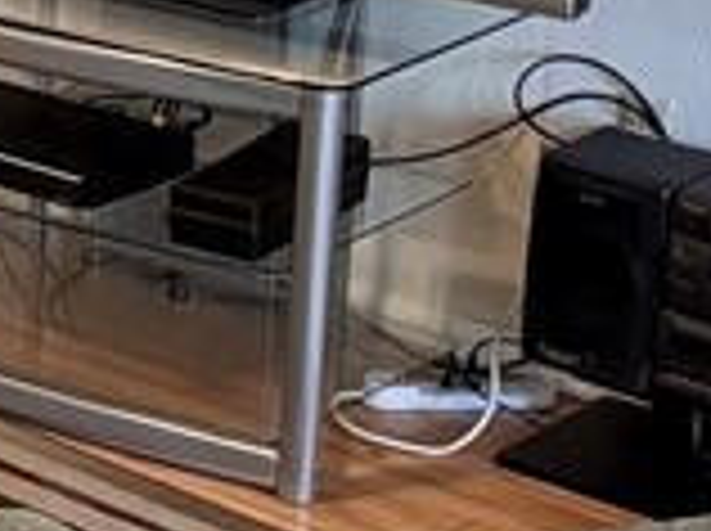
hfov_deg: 10.9
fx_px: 3199
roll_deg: +1.5
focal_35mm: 156
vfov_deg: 9.4
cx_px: -932
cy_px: -117
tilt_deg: -16.1
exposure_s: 1/60
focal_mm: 6.76
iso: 500
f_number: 1.78
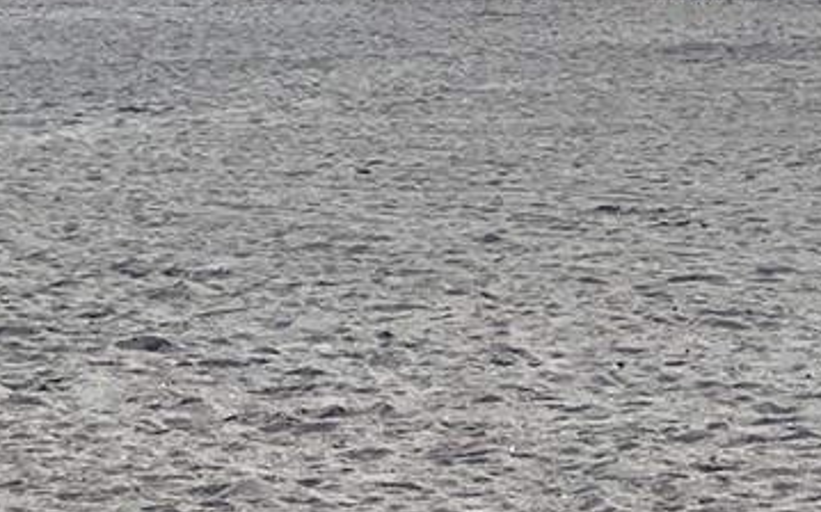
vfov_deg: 5.3
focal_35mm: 246
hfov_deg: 8.5
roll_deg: +1.5
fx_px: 5502
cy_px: -142
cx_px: 558
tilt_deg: +0.3
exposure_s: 1/7937
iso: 25
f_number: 2
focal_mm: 6
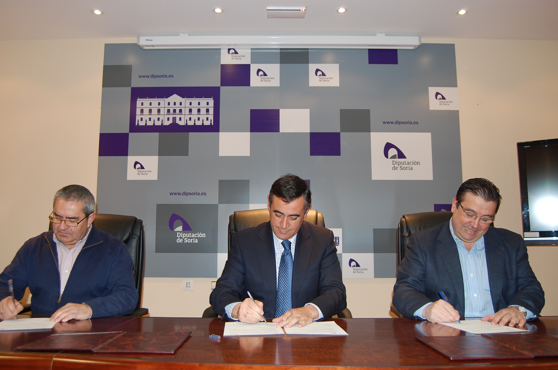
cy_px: 185
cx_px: 279
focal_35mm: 30
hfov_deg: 62.0
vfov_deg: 43.5
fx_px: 464
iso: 400
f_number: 3.8
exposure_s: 1/60
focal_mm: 20
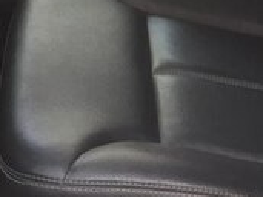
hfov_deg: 17.4
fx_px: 850
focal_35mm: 112
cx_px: 223
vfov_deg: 12.2
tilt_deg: -21.3
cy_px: -147
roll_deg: -4.9
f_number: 2.2
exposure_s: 1/33
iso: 100
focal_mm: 4.15
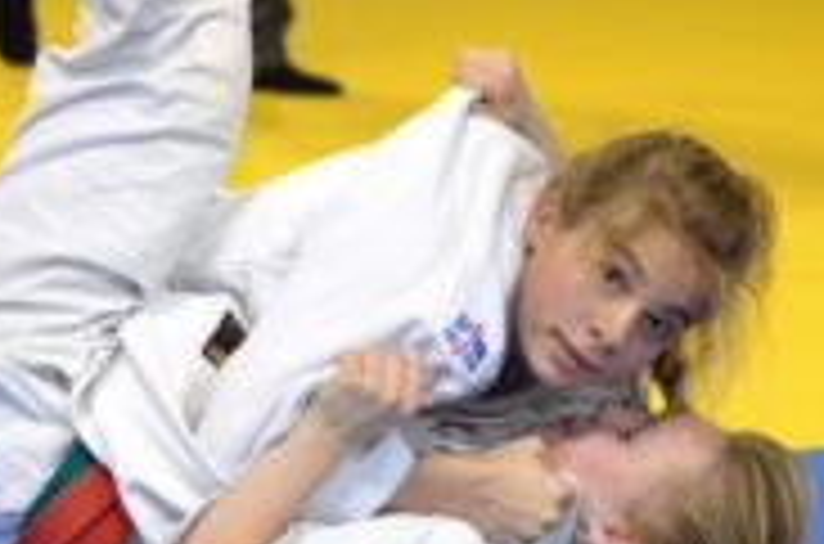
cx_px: 108
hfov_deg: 12.5
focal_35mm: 164
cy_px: 232
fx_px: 3744
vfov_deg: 8.3
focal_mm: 50
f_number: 2.2
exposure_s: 1/500
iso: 500
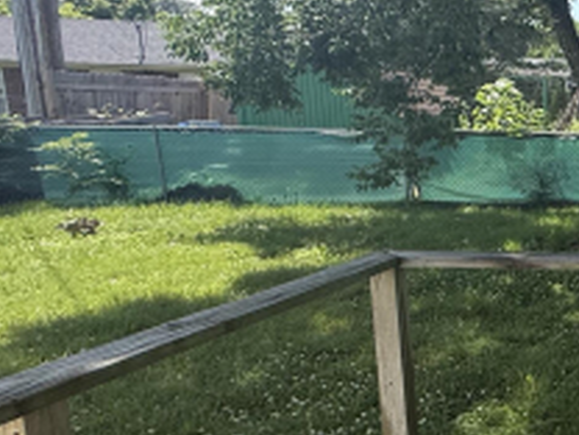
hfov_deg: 27.1
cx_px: 898
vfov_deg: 32.2
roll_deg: -1.1
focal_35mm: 45
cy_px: 215
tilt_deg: -10.7
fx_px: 753
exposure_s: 1/549
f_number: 2.2
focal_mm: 2.22
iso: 64
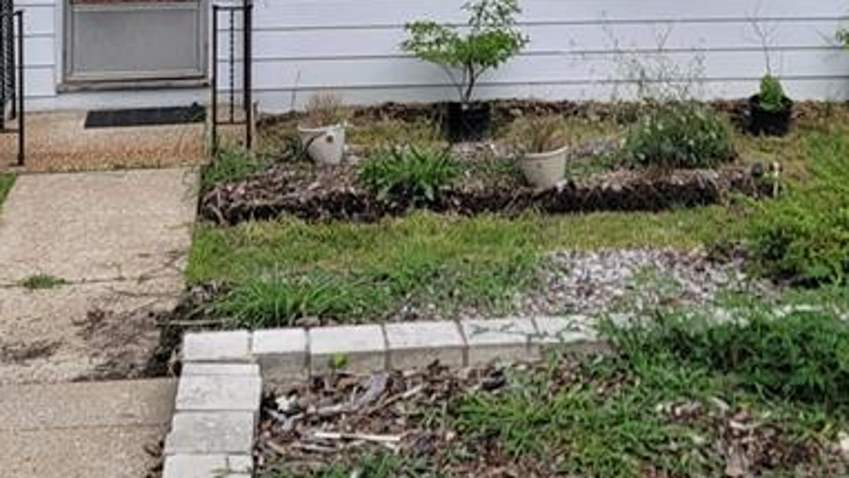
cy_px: -256
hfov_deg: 30.1
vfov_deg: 15.7
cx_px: 442
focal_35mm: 70
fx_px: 1576
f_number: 1.8
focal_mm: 6.7
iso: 16
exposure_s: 1/1036
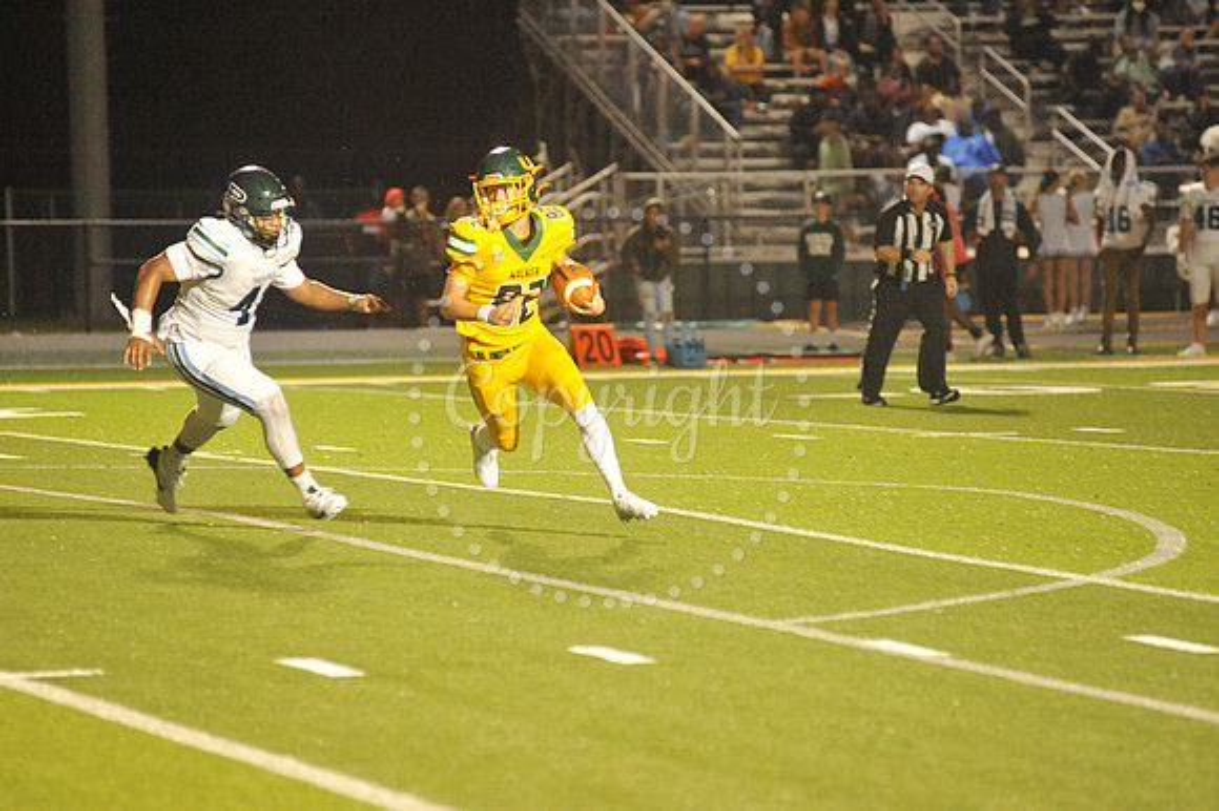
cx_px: 610
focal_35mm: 200
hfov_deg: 10.3
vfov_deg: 6.9
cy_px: 406
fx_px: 6768
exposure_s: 1/250
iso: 6400
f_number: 4
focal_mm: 200
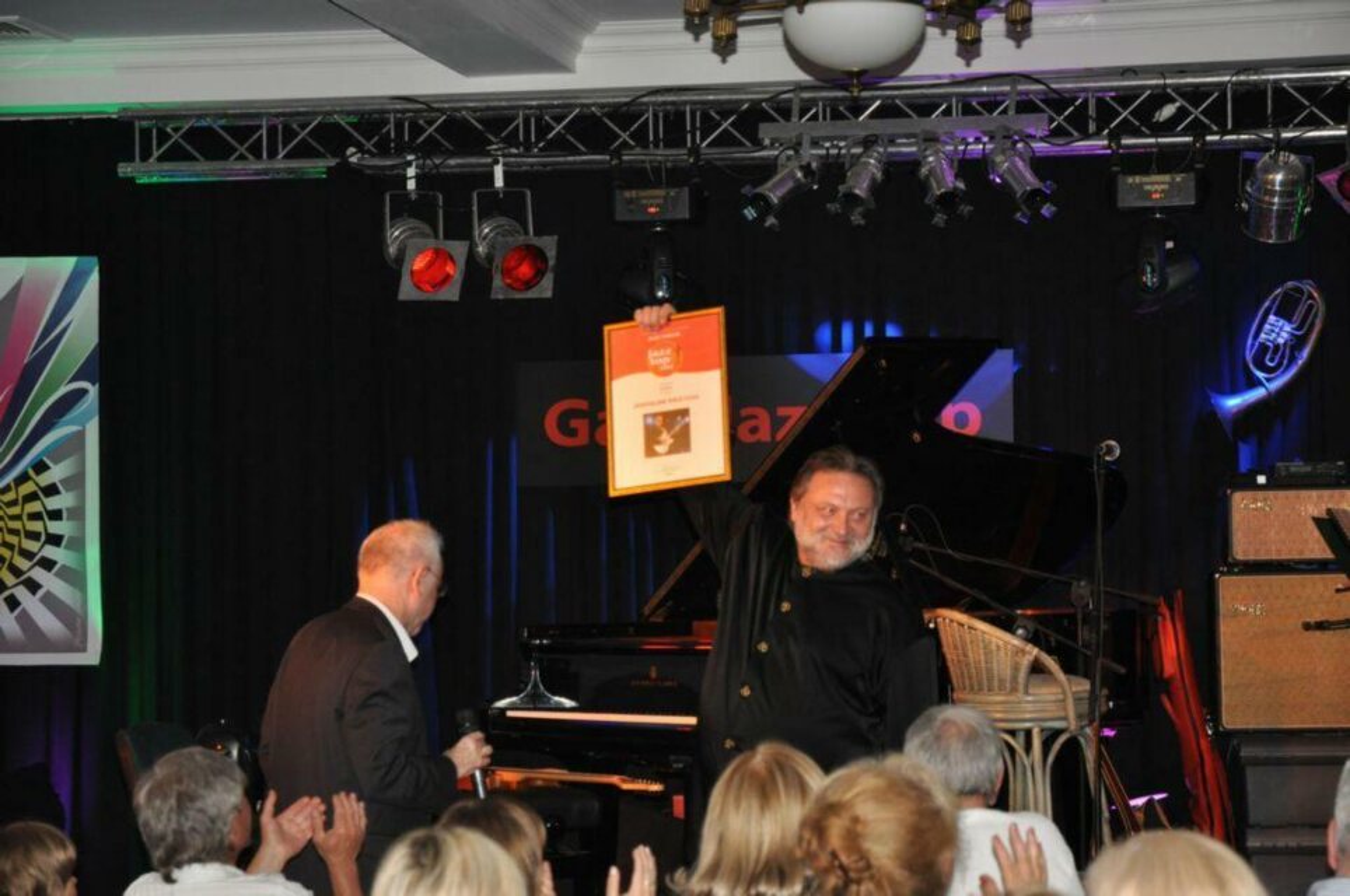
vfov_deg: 13.0
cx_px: 675
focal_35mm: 105
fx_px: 3932
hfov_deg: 19.5
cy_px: 448
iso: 800
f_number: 4.5
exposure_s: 1/60
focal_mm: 70
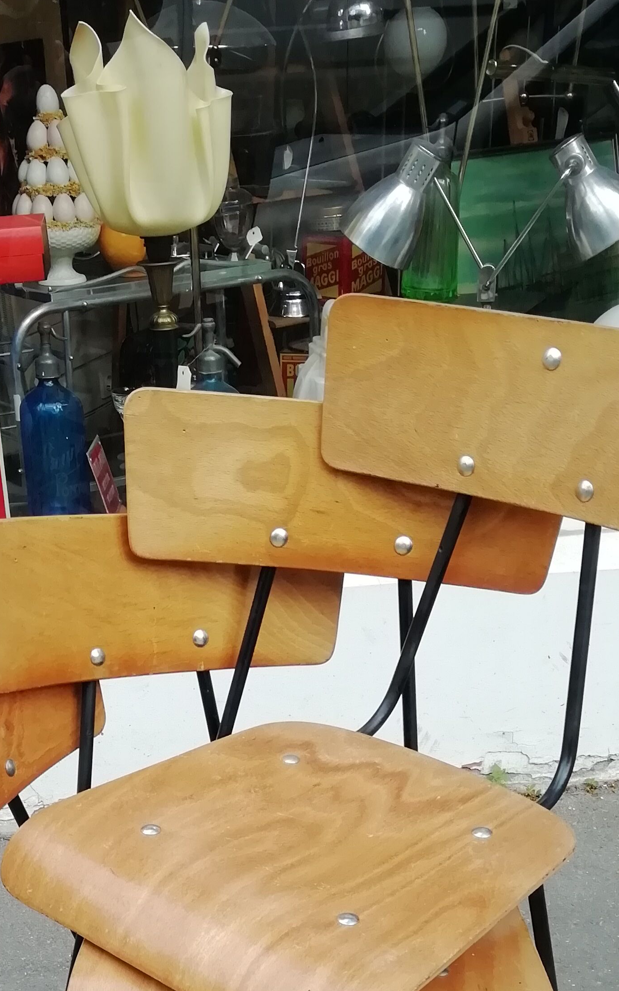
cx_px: 178
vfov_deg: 36.2
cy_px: 911
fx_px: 1404
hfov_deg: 24.7
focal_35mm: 52
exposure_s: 1/360
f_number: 2.2
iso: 50
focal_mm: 3.46
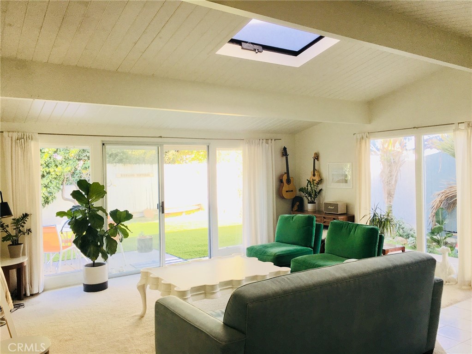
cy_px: 177
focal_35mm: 29
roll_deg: +0.5
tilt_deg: -0.9
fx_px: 395
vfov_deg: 48.2
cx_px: 236
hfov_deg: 61.7
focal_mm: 4.15
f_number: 2.2
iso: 32
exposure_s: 1/120
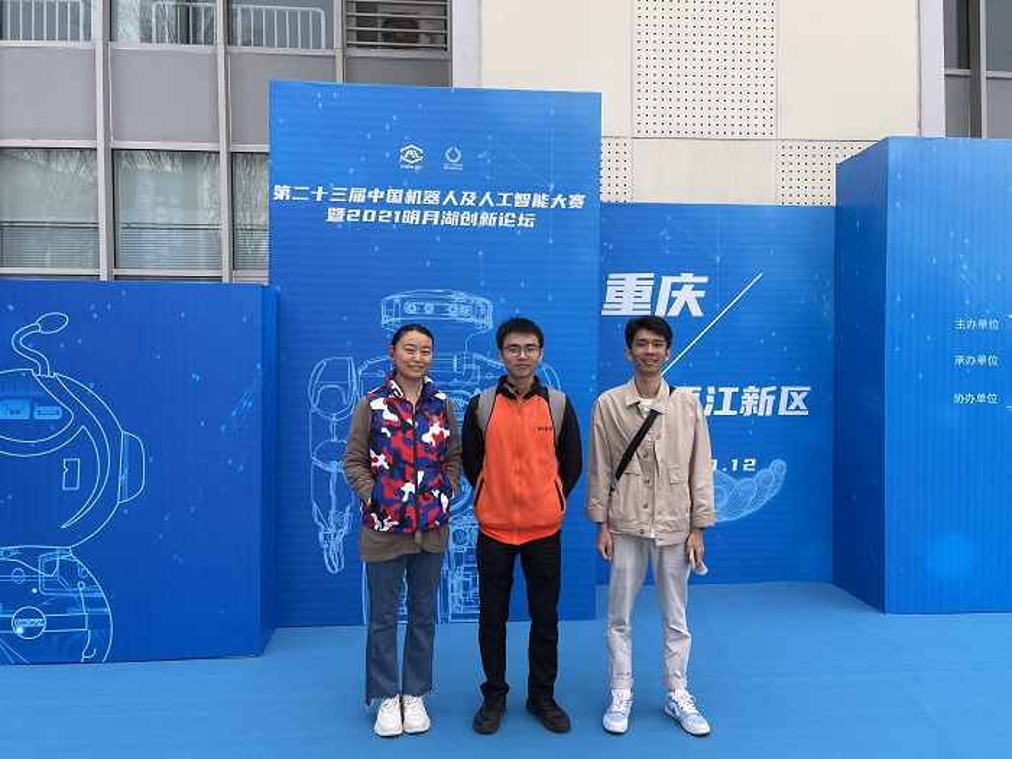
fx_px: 760
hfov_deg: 67.3
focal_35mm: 26
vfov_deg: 53.1
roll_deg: +0.2
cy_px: 380
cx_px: 506
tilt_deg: -0.8
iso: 32
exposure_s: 1/325
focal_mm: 5.1
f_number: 1.6
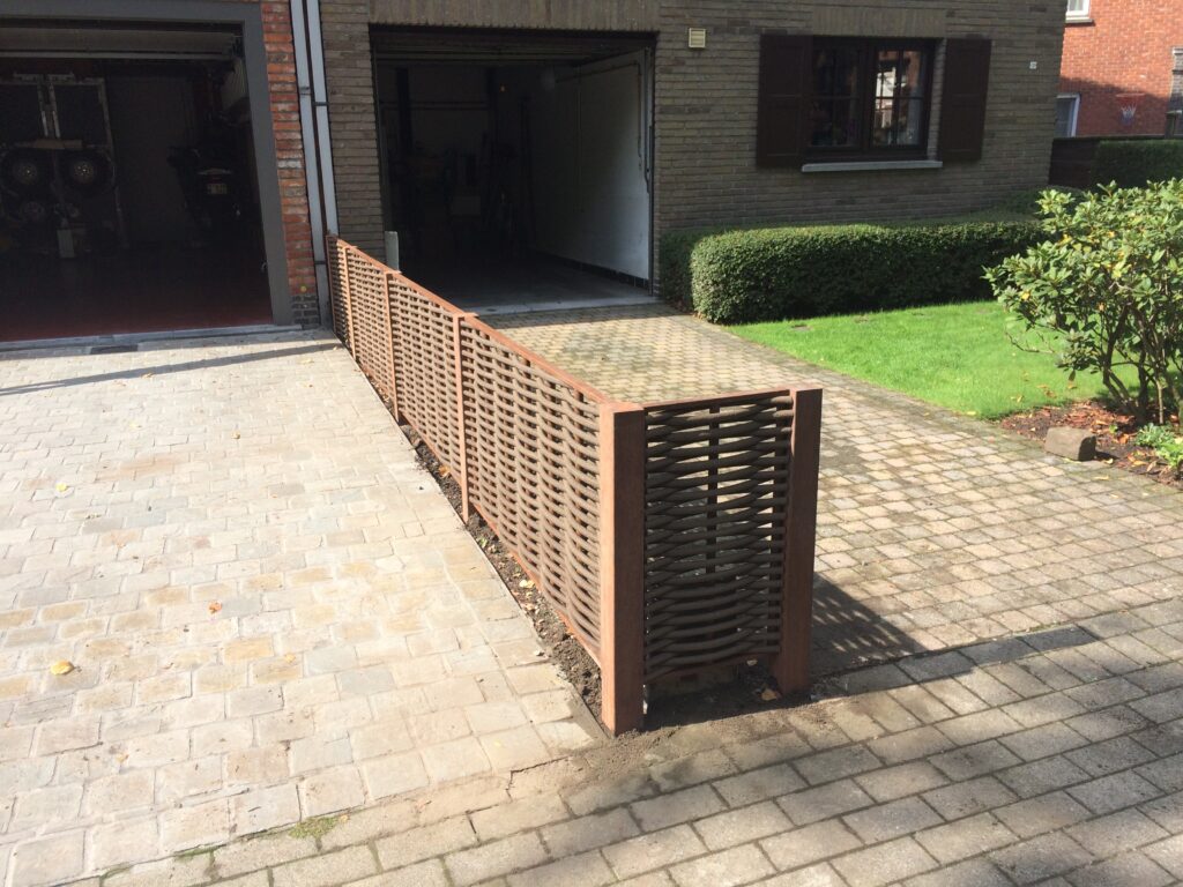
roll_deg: +0.2
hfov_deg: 61.7
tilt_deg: -16.0
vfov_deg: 48.2
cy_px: 444
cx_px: 592
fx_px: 991
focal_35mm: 29
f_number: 2.2
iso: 32
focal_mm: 4.15
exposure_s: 1/873
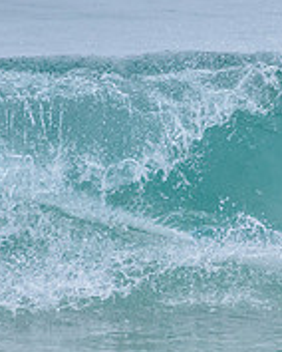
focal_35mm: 1882
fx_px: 19601
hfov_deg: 0.8
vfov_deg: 1.0
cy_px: 183
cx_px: 376
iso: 2200
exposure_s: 1/2000
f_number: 5.6
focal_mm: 500
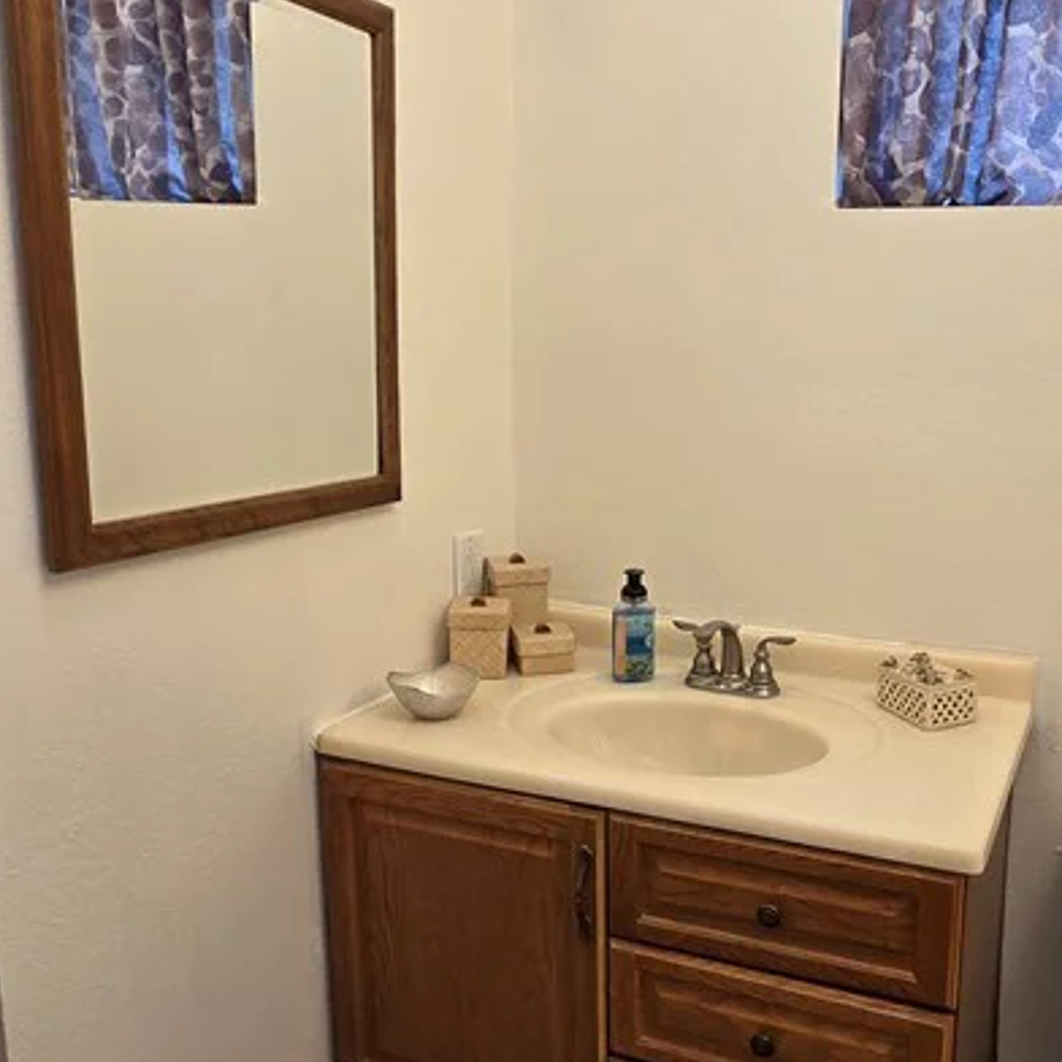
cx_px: 721
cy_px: 558
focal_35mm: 30
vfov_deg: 54.0
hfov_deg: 52.8
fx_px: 1041
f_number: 2.2
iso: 160
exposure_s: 1/120
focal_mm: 2.2
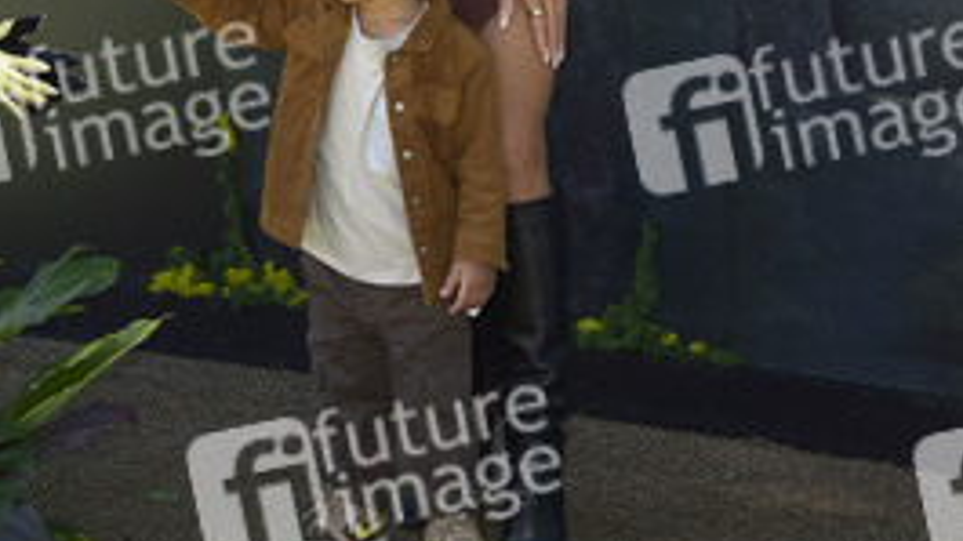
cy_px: -73
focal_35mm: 114
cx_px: 482
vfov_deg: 10.5
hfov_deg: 18.8
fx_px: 2911
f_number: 7.1
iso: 125
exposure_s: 1/250
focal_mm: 72
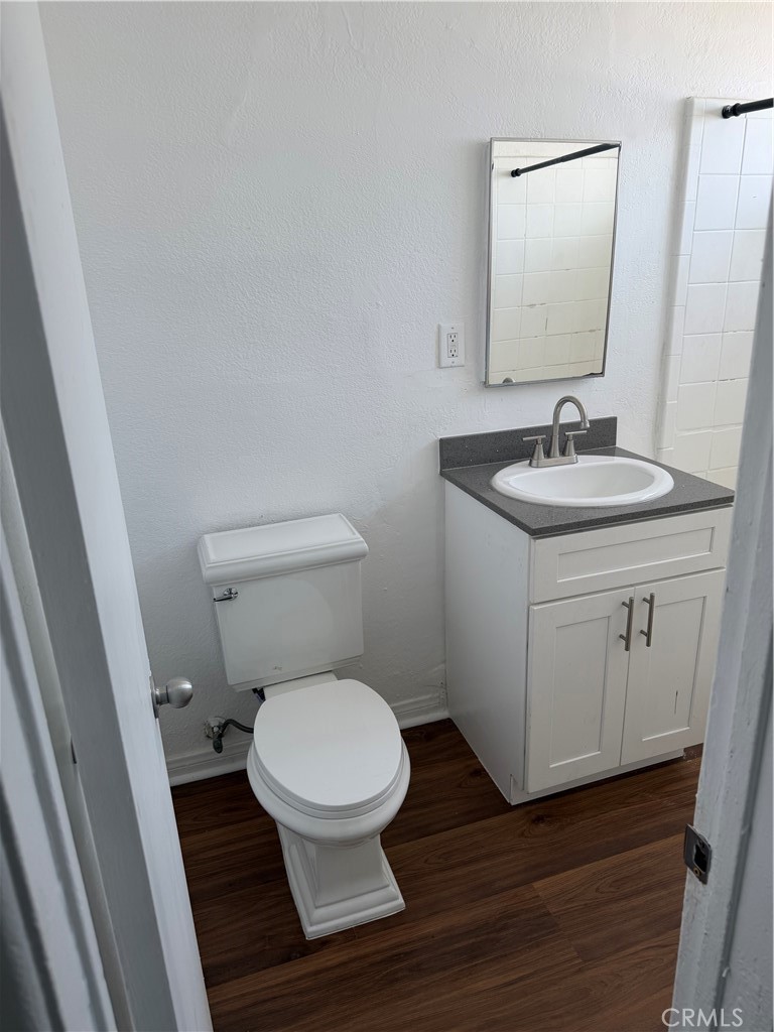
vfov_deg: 71.6
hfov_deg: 56.8
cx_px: 387
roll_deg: +2.1
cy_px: 516
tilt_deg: -18.9
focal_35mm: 24
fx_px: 716
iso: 50
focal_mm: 6.76
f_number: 1.78
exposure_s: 1/121
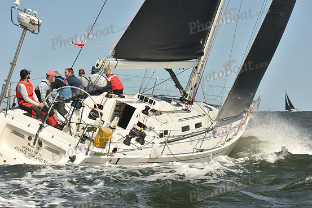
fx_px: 909
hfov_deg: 19.5
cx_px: 160
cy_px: 109
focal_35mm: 105
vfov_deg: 13.0
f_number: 10
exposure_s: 1/800
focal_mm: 100
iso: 250
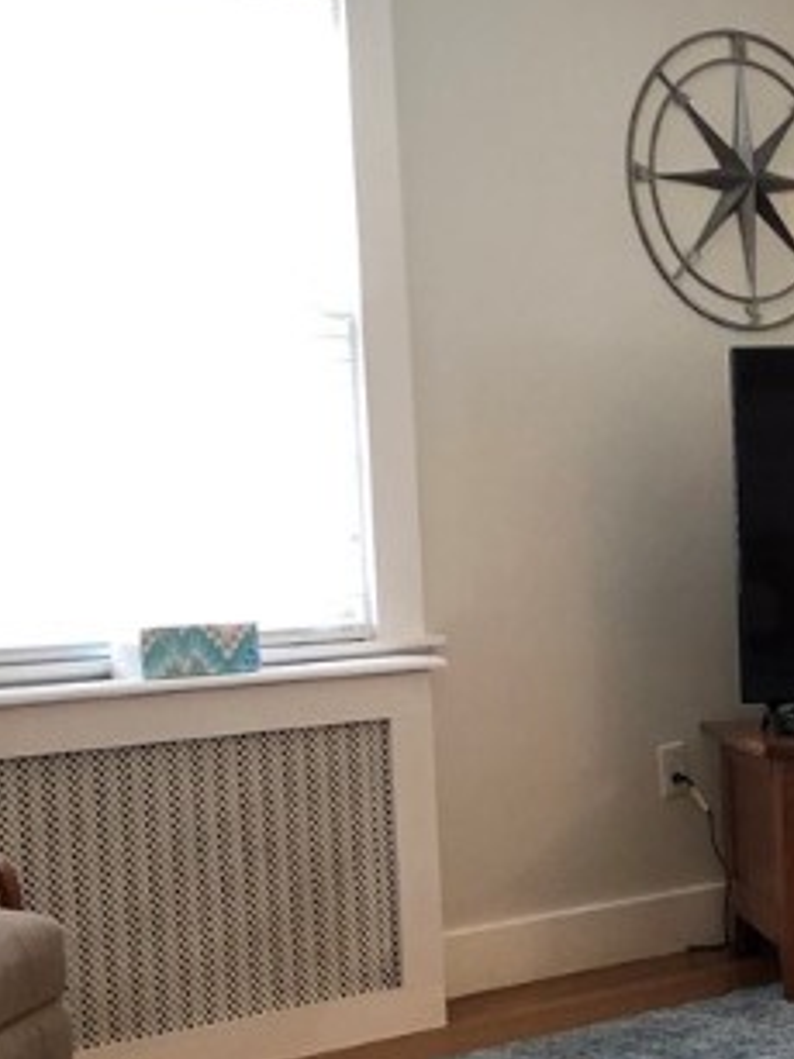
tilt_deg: -4.3
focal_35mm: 70
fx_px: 2142
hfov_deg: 20.4
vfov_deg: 27.7
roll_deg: +1.6
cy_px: 621
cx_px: 759
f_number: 1.8
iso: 64
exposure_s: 1/15
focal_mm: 3.99
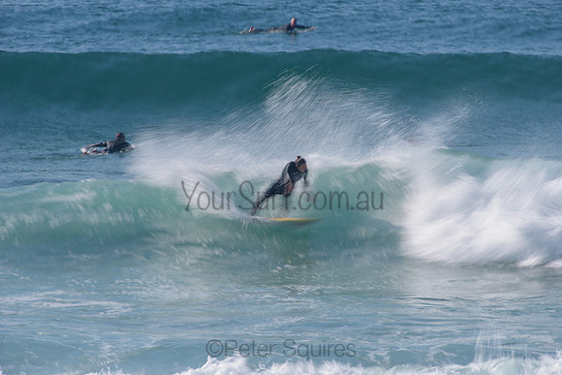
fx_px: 7807
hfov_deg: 4.1
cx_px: 281
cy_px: 188
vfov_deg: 2.8
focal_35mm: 500
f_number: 14
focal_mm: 500
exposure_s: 1/13
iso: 31
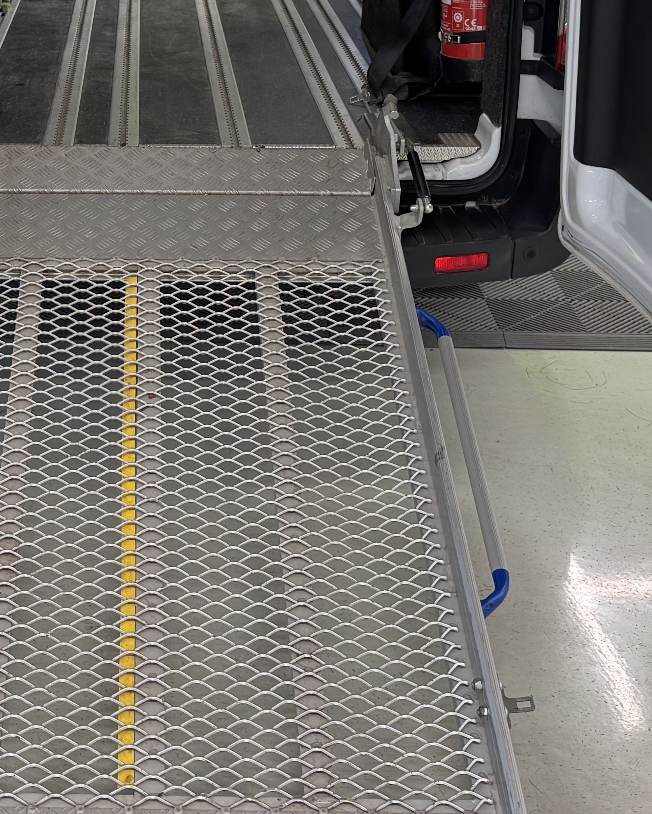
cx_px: 125
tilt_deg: -16.5
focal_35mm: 64
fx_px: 1544
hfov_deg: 23.5
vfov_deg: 28.8
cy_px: 139
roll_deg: +0.2
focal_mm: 6.76
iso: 125
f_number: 1.78
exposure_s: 1/50
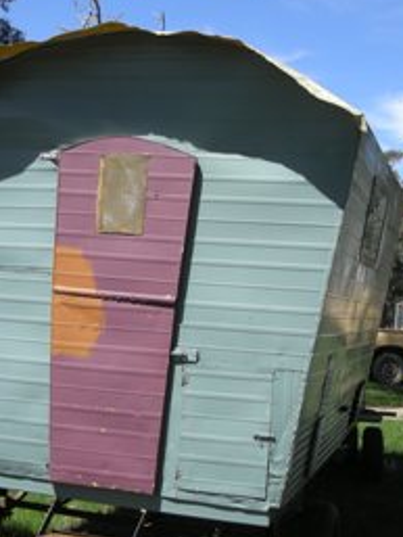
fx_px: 946
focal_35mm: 61
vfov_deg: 31.4
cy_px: 169
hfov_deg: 24.0
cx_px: 182
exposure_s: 1/186
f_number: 5.7
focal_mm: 5.7
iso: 50
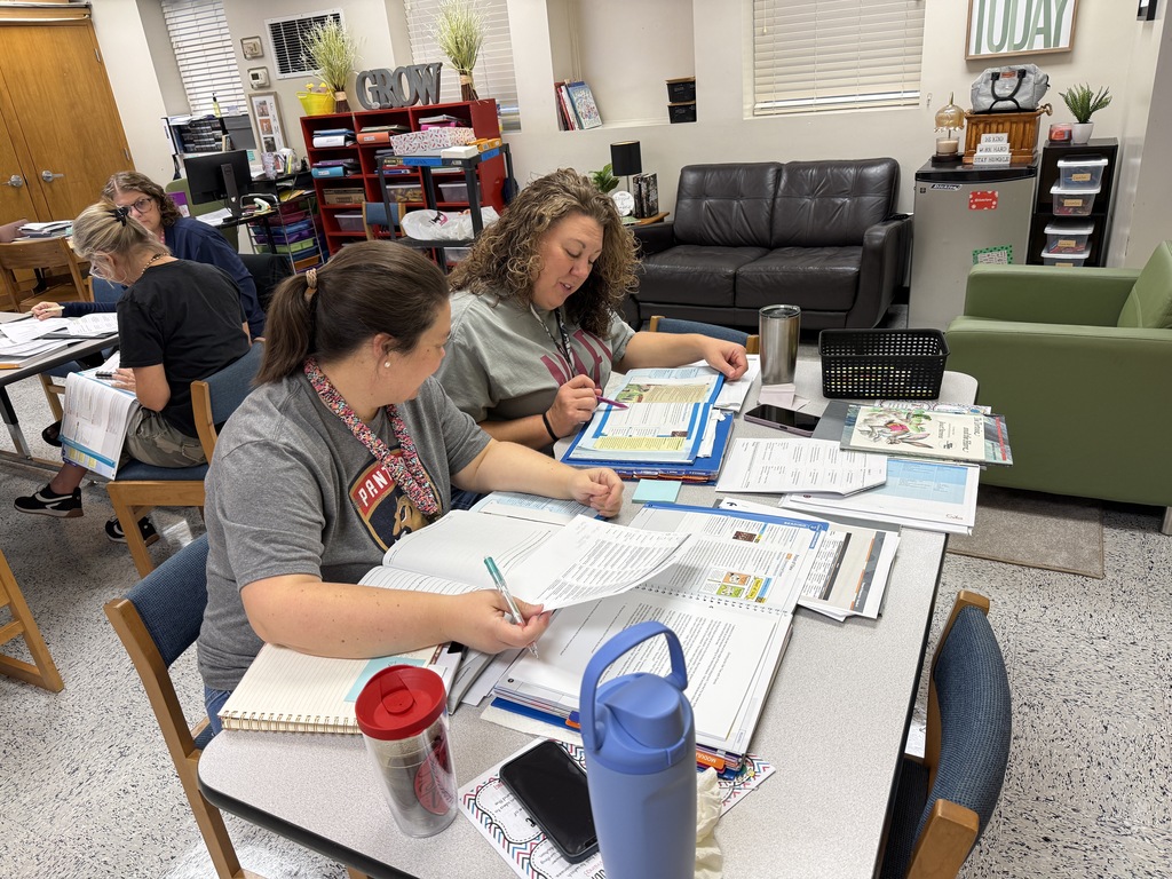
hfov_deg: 71.6
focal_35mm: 24
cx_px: 586
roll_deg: +5.7
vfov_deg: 56.8
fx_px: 813
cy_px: 440
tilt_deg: -24.4
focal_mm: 6.76
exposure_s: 1/120
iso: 125
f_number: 1.78
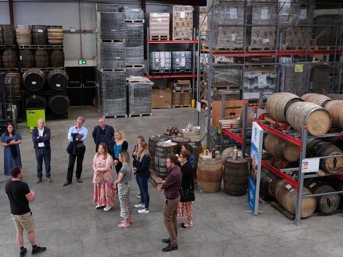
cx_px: 172
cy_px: 123
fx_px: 396
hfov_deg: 46.8
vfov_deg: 35.9
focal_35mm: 40
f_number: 5.6
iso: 800
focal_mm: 22.3
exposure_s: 1/180
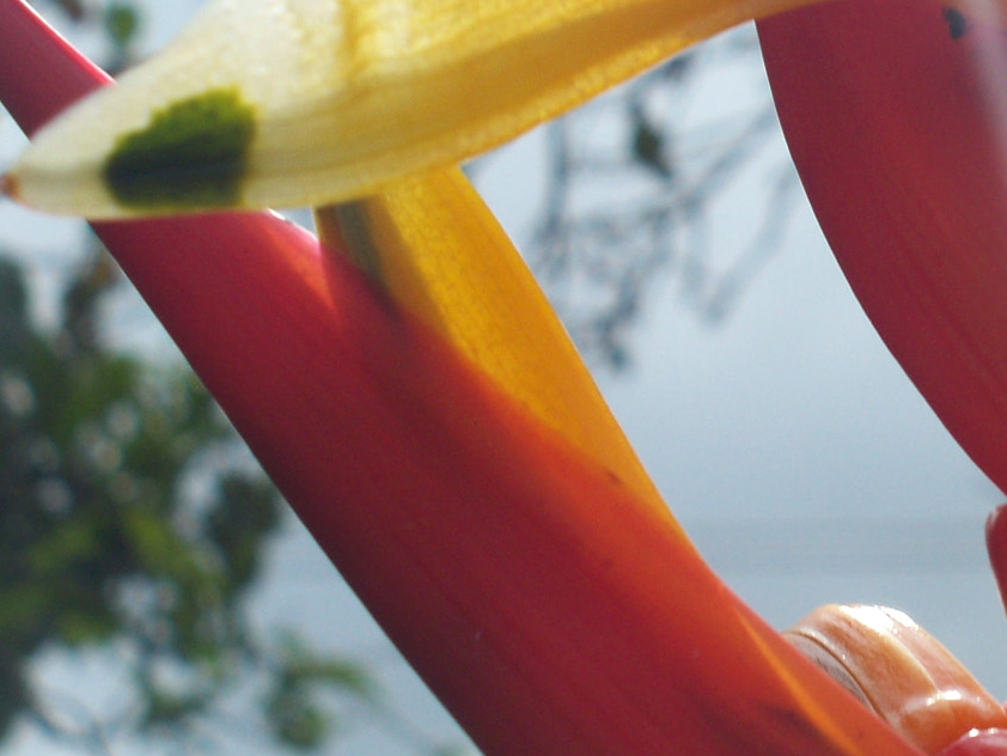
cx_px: 1204
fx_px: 3114
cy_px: 342
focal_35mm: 107
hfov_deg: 17.5
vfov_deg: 13.8
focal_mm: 7.8
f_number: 9.8
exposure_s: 1/160
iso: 64
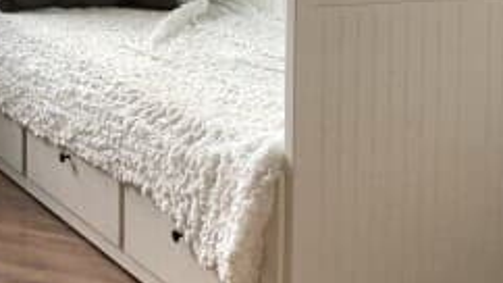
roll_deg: -0.5
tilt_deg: -2.8
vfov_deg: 11.4
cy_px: -154
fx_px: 1347
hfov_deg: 20.1
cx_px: -64
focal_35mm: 101
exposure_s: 1/17
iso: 40
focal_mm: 4
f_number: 1.8
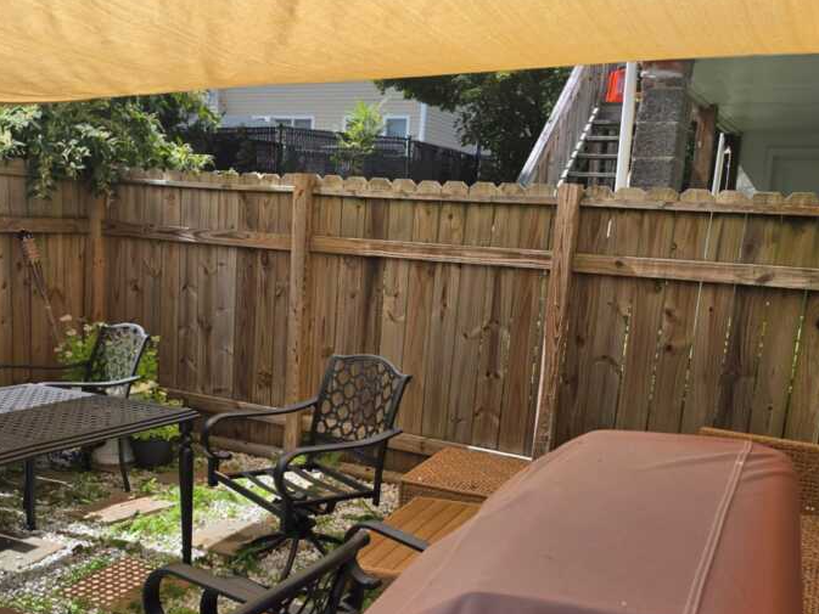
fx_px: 828
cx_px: 325
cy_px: 355
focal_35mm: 35
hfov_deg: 52.2
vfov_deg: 40.6
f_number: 1.4
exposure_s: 1/4331
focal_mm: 6.5
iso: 64
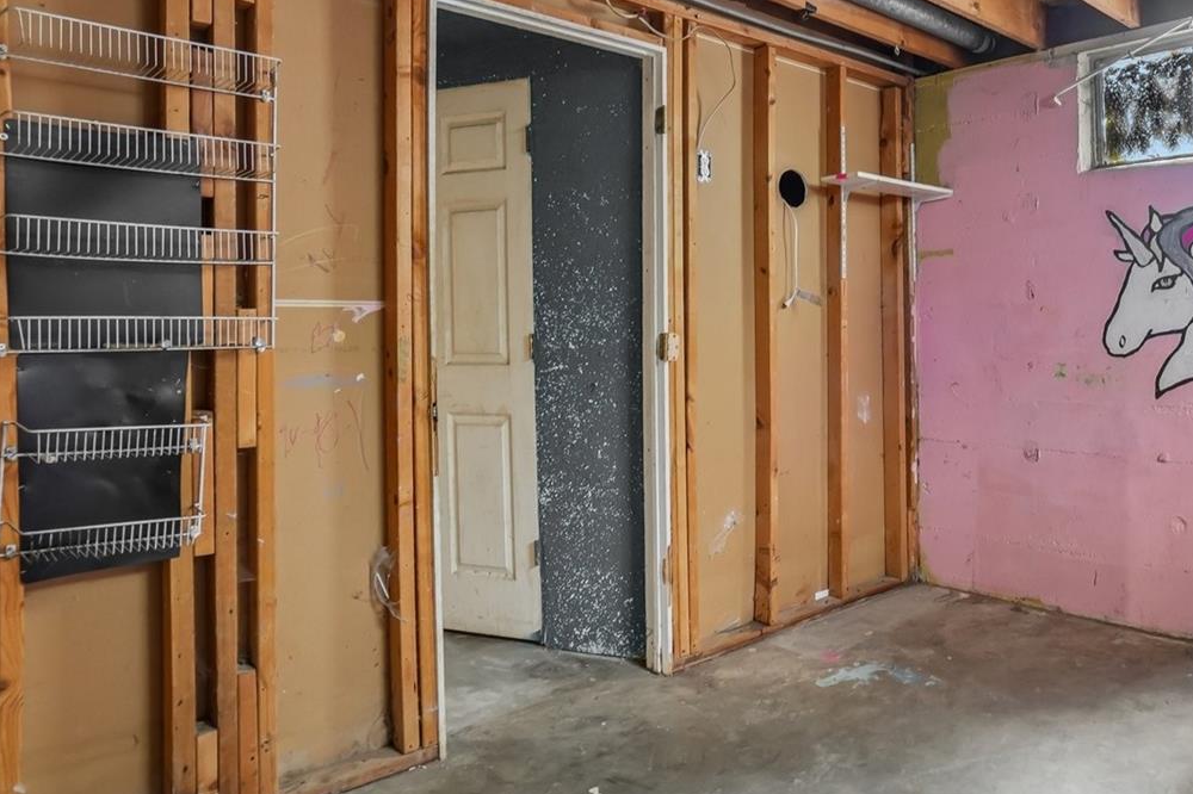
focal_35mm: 24
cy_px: 349
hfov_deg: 68.3
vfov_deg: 53.0
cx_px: 915
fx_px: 795
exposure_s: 1.3
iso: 400
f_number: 8
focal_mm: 10
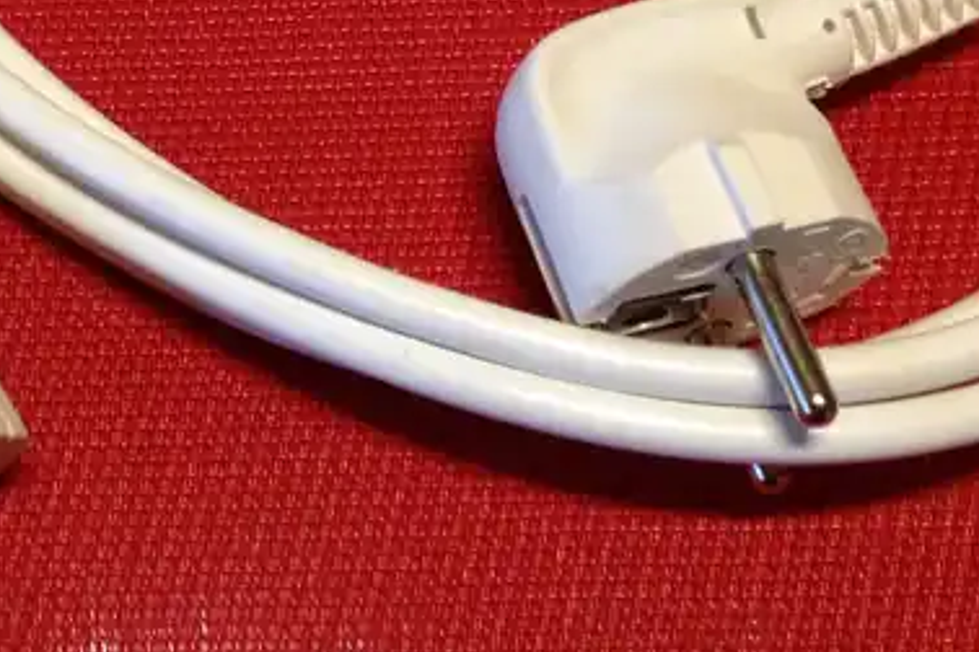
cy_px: -155
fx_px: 2610
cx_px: 114
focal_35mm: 96
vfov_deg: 13.8
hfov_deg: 20.8
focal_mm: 4.28
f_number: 2.4
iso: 100
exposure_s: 1/15
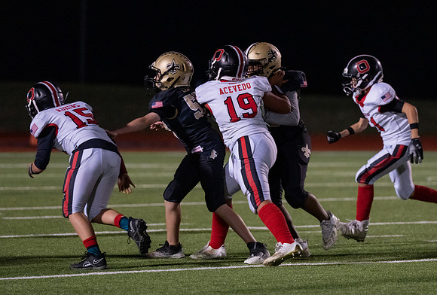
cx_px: 260
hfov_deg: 7.1
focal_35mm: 288
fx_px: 3510
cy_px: 135
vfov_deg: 4.8
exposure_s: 1/1250
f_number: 2.8
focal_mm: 200
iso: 6400
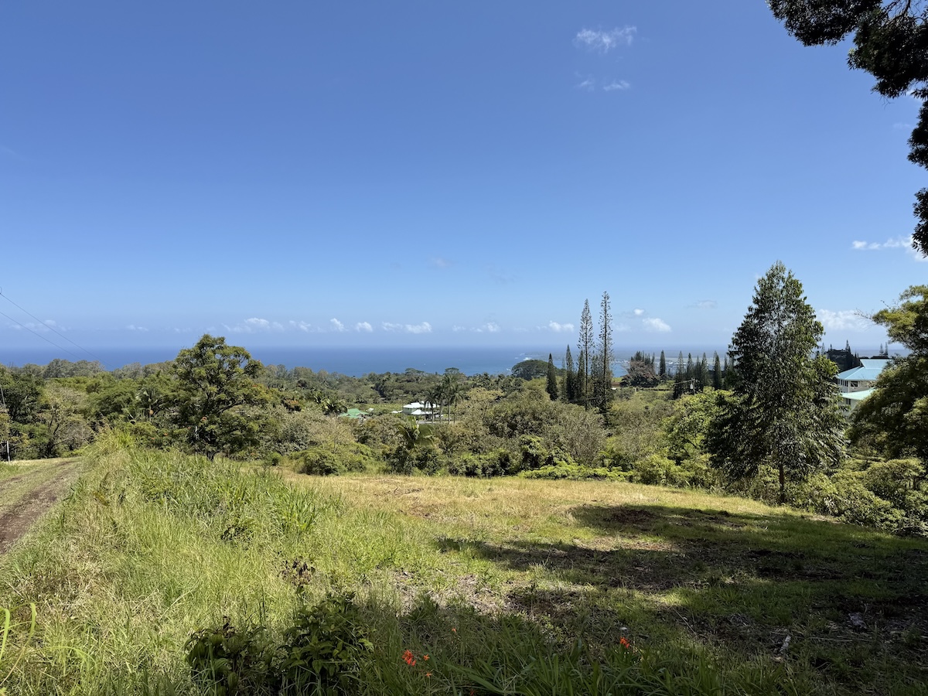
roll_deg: +0.0
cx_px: 464
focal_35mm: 24
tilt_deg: -0.6
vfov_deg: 56.8
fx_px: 643
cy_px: 348
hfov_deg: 71.6
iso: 80
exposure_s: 1/5714
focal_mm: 6.76
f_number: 1.78
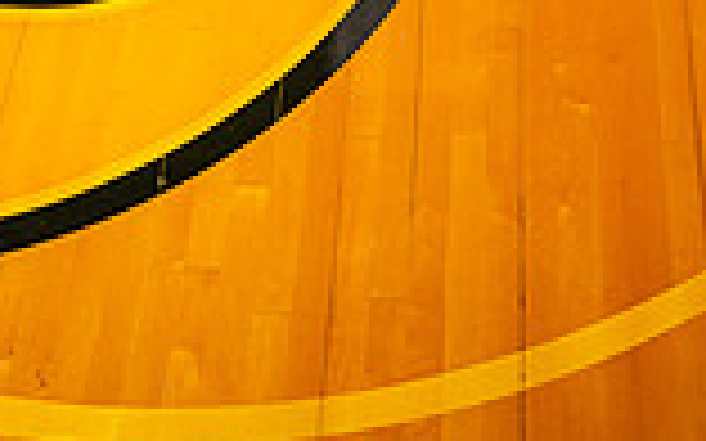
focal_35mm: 79
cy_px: -540
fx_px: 1519
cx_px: 463
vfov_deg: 13.3
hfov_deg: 26.0
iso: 100
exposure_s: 1/200
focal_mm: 27
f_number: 4
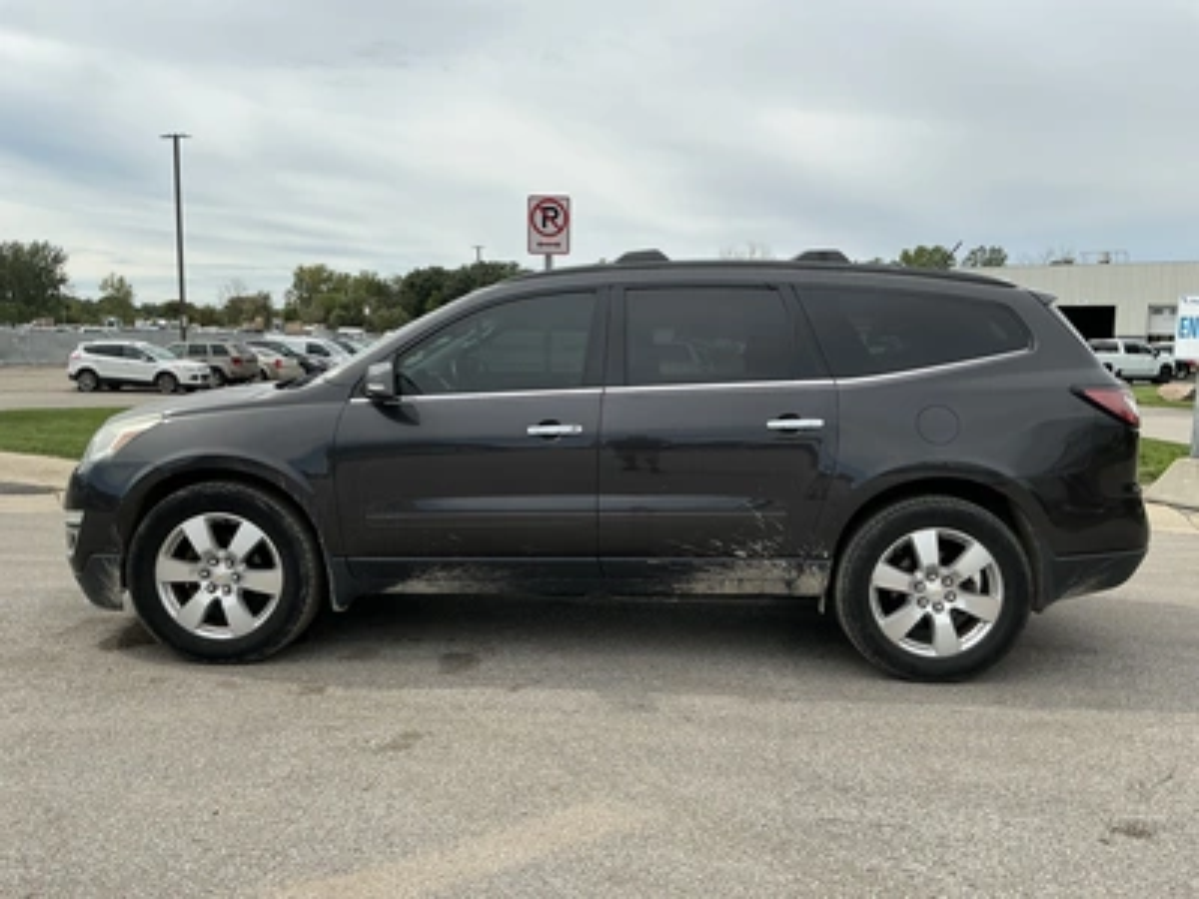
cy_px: 450
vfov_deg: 49.7
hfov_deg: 63.4
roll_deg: -0.3
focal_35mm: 28
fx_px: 970
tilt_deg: -5.1
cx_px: 600
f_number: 1.8
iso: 25
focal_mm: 3
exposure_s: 1/1984
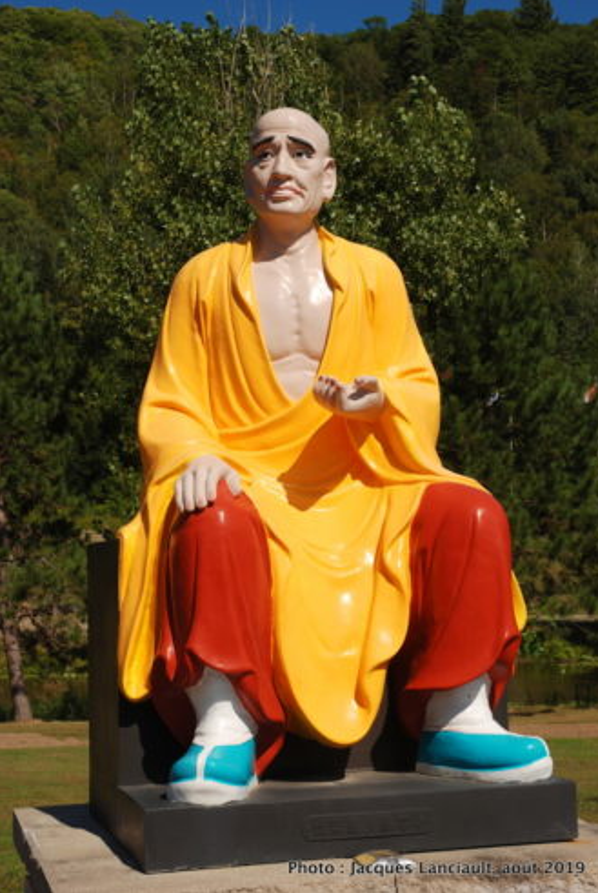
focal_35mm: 58
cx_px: 303
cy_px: 440
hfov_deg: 23.5
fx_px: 1440
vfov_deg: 34.4
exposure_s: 1/400
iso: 100
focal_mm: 38
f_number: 10
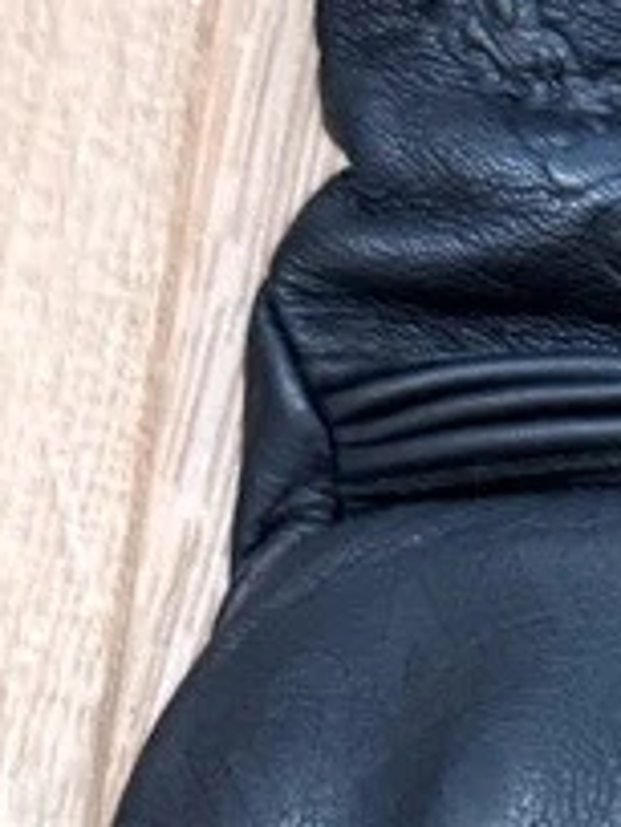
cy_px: 936
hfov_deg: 8.5
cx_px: 1591
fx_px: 3755
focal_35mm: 157
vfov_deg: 12.3
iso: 500
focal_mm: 6.76
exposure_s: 1/60
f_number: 1.78
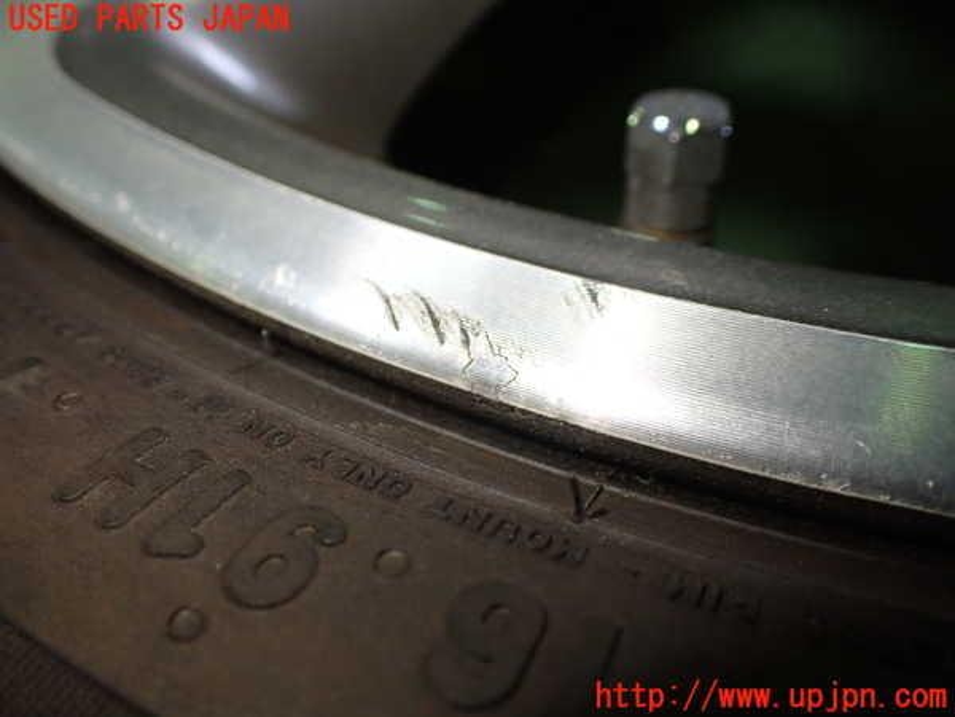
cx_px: 478
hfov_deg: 60.0
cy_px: 358
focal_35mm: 30
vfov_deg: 46.8
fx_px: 828
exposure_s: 1/125
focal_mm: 5.4
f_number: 2.3
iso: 400
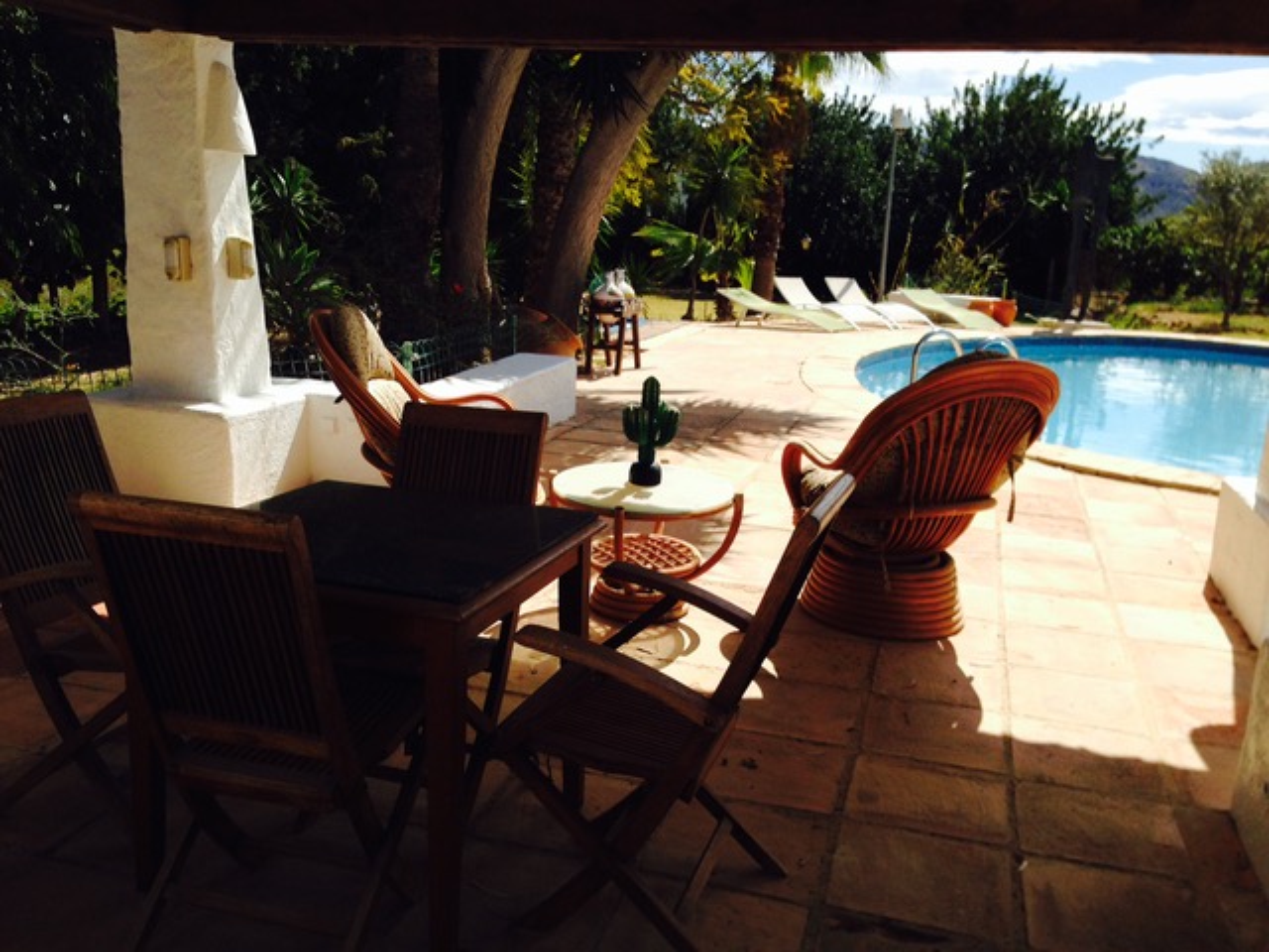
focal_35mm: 33
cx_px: 634
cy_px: 476
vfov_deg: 42.9
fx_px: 1210
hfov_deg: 55.4
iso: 50
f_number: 2.4
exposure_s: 1/1466
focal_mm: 4.12
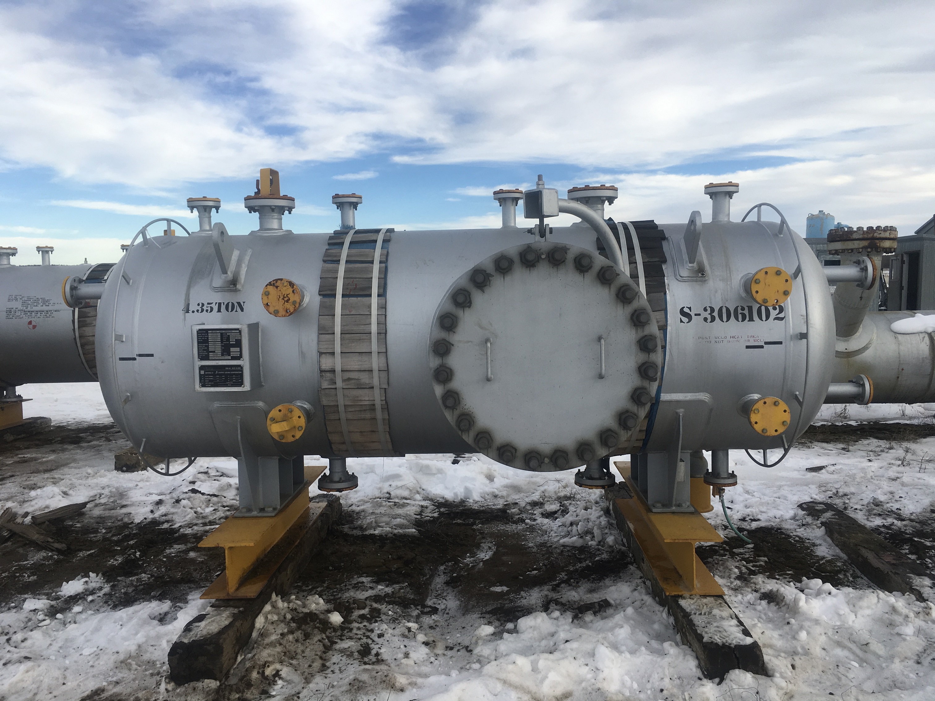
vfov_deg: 48.2
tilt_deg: -6.6
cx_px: 468
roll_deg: +1.0
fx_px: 783
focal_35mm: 29
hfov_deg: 61.7
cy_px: 350
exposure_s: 1/1115
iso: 25
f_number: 2.2
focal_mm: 4.15
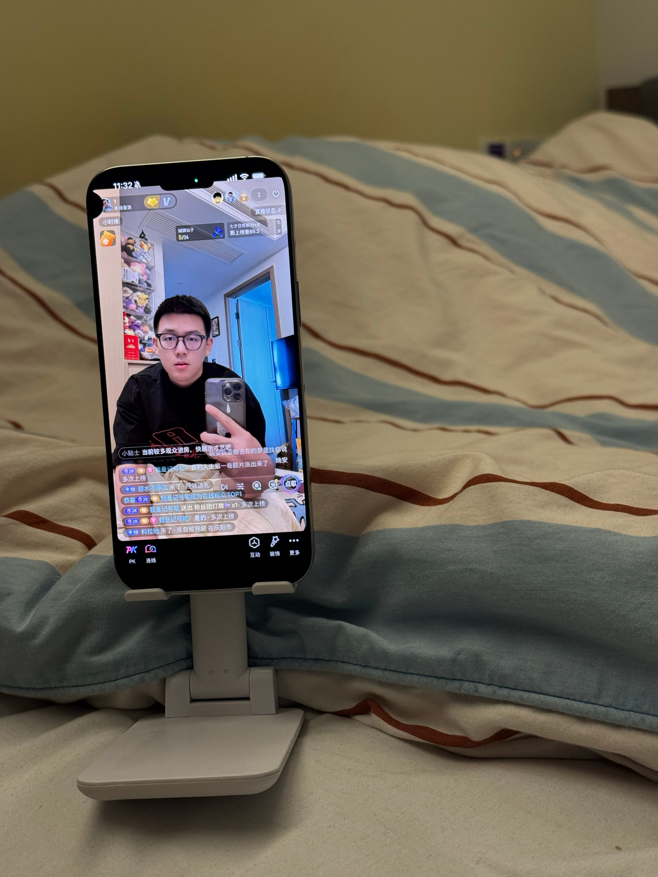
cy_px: 438
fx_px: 1217
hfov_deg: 30.3
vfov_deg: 39.7
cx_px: 329
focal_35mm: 48
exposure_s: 1/50
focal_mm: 6.76
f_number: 1.78
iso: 160
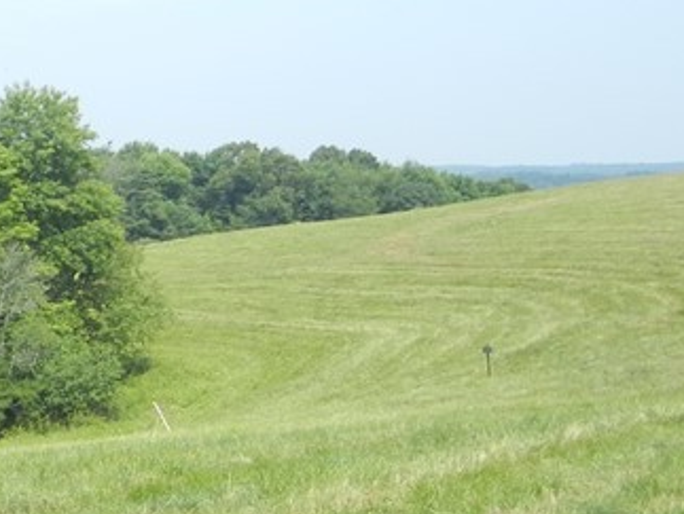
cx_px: -311
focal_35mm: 95
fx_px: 1879
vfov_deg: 15.6
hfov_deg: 18.5
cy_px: 288
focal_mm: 5.4
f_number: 7
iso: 160
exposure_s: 1/250
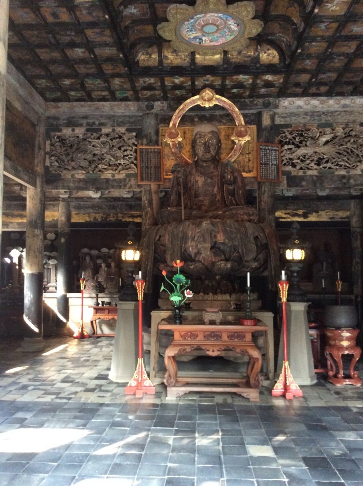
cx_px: 182
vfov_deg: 56.9
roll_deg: +0.6
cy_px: 243
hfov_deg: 44.1
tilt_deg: +4.0
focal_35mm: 32
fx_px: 449
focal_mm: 3.3
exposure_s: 1/24
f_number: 2.4
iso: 320
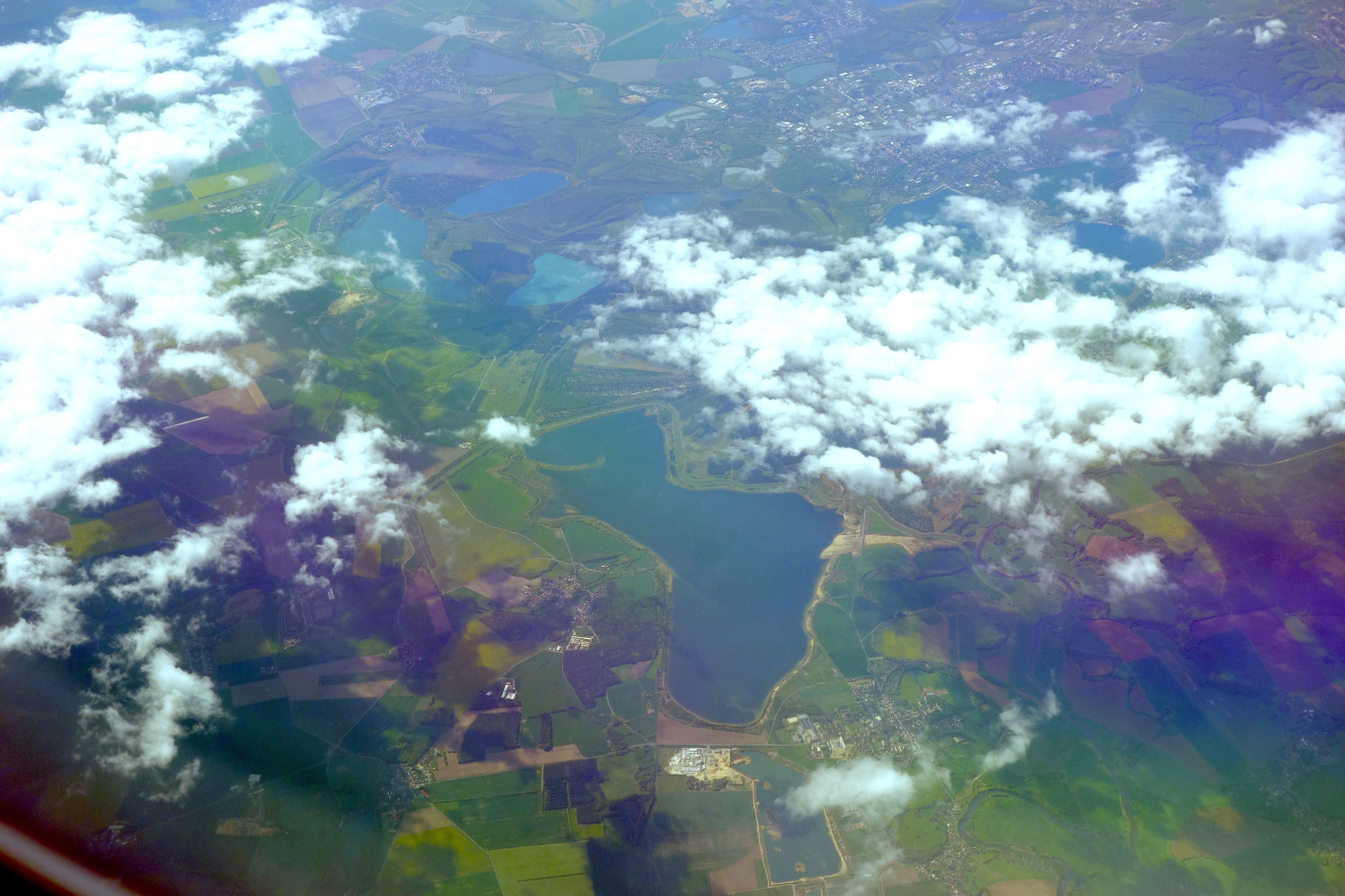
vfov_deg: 23.0
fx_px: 2204
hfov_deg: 33.9
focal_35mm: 59
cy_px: 448
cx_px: 672
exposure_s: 1/400
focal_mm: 21.77
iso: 125
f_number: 5.6
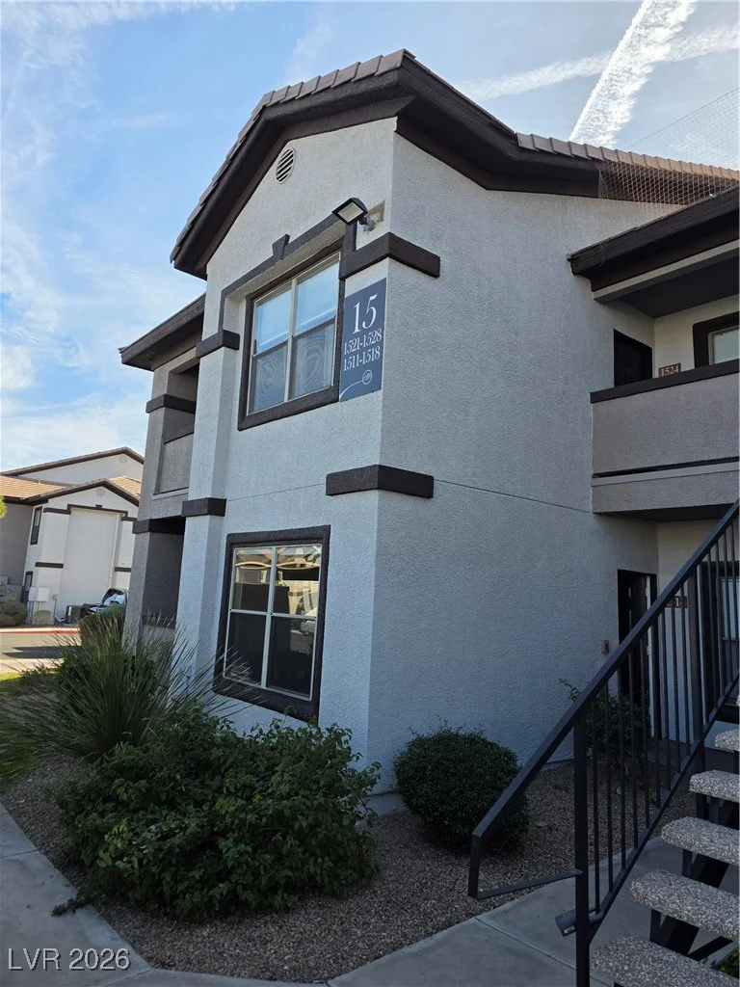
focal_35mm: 23
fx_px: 656
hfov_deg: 58.9
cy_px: 494
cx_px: 370
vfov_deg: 73.9
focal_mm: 6.3
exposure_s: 1/3168
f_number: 1.7
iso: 80
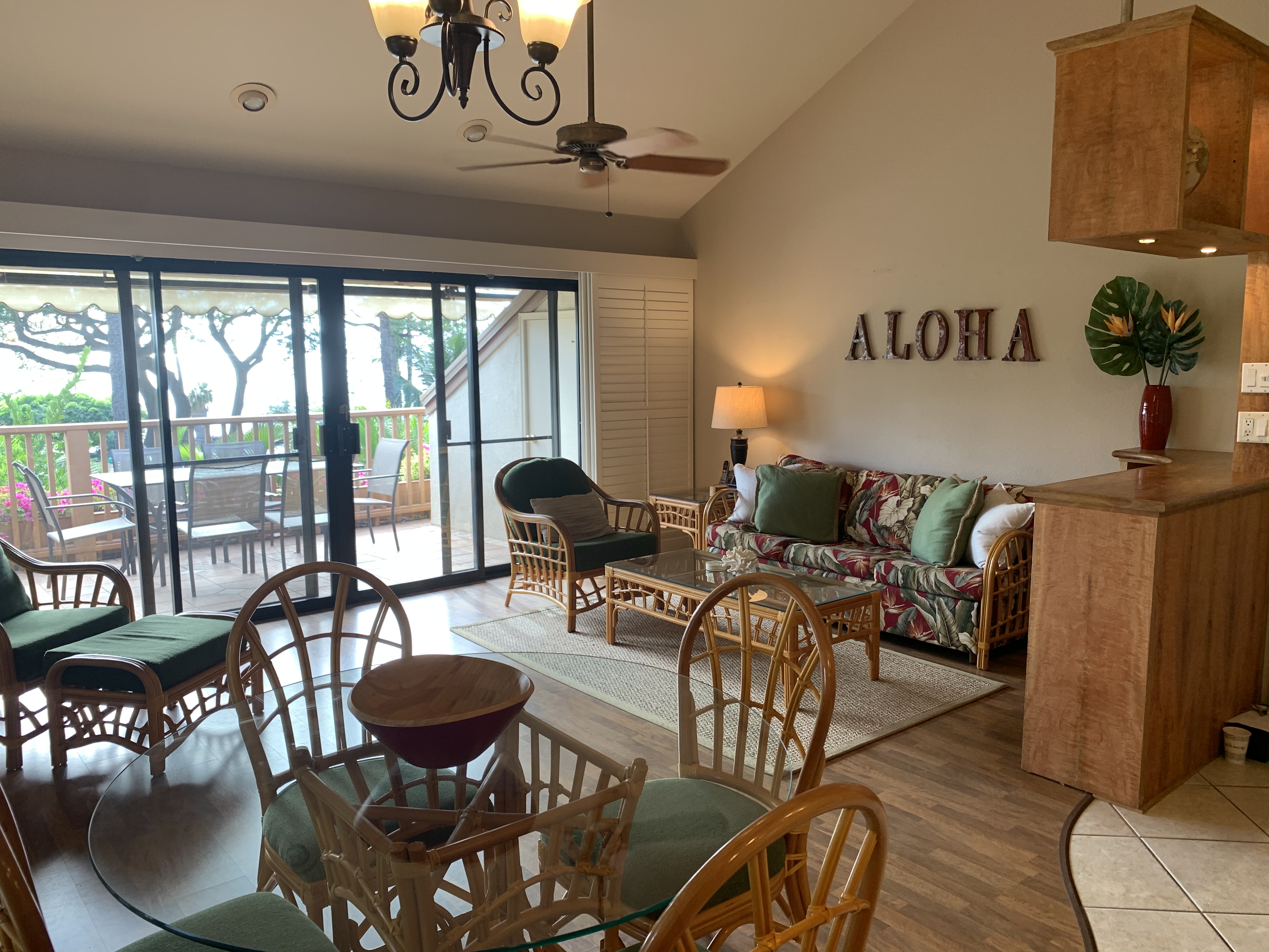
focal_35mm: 26
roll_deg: -0.8
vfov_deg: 53.1
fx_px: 953
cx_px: 634
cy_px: 476
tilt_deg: -8.6
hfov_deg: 67.3
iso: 64
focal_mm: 4.25
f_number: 1.8
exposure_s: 1/120
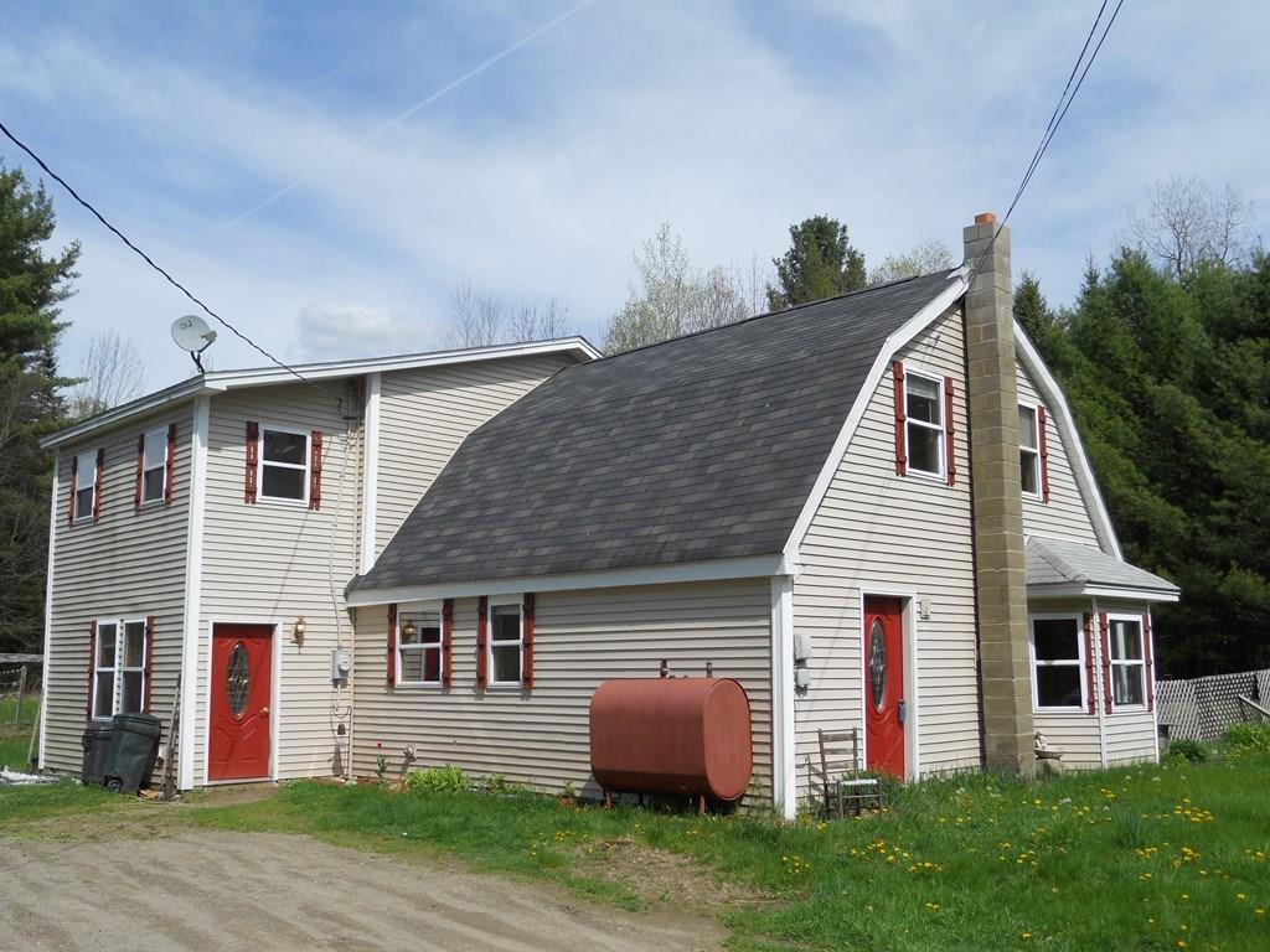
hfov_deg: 56.8
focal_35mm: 32
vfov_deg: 44.2
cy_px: 476
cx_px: 635
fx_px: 1174
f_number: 5.6
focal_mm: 5.7
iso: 80
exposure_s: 1/400
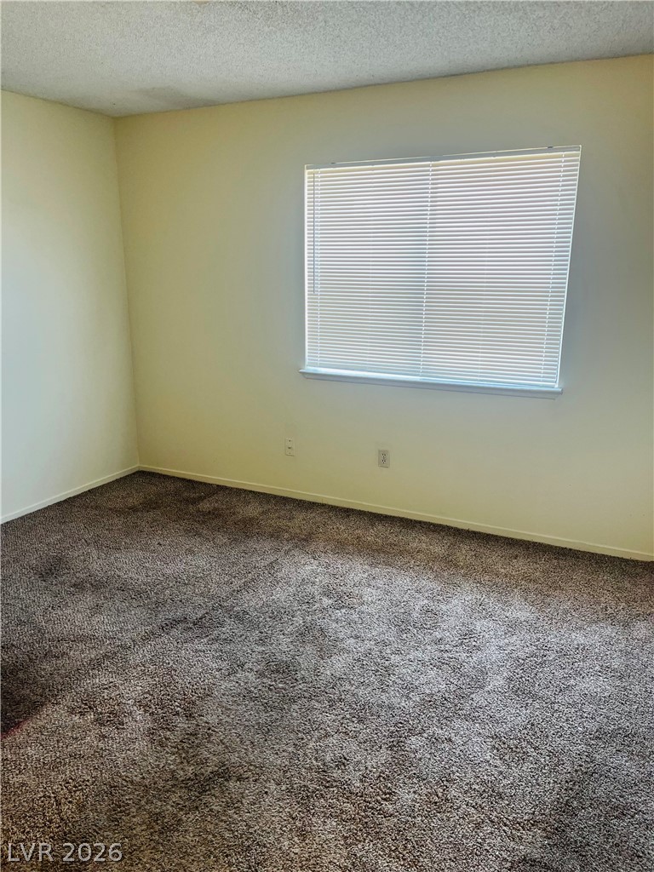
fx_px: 655
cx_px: 327
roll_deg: +0.7
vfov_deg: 67.3
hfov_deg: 53.1
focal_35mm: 26
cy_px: 436
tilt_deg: -12.8
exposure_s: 1/60
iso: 64
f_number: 1.6
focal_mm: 5.1
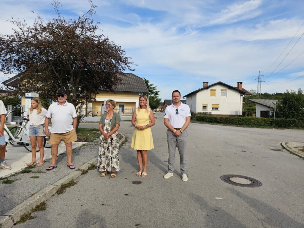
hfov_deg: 73.9
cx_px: 152
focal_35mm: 23
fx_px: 202
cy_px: 114
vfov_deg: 58.9
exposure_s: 1/677
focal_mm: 6.3
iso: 10
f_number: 1.7
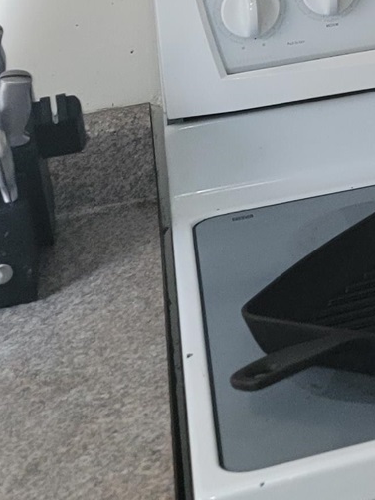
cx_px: 759
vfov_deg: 16.4
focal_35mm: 110
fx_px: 1590
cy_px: -232
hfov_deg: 11.9
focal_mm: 6.7
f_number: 1.8
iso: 125
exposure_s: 1/60
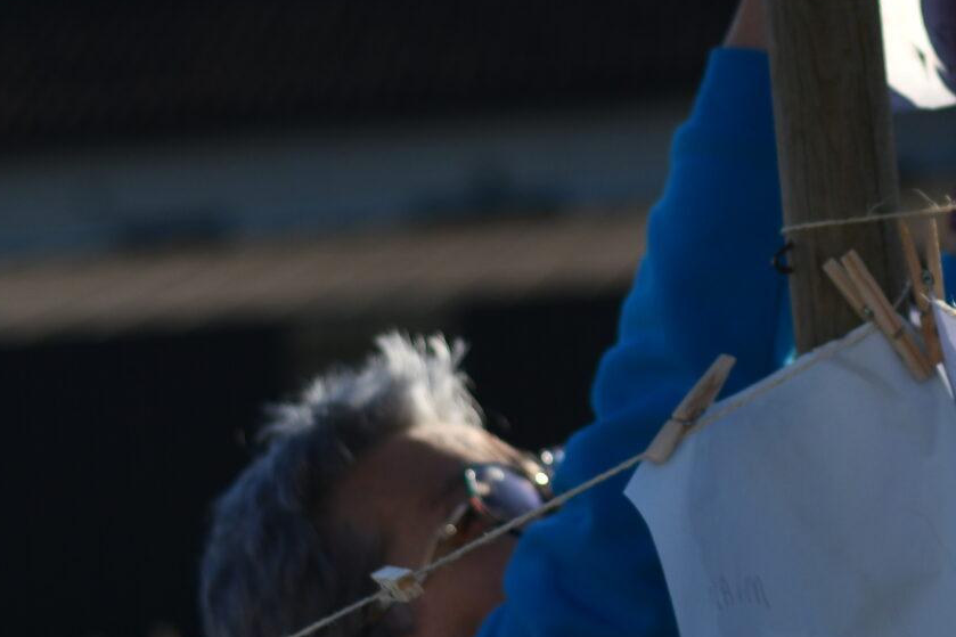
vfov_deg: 7.5
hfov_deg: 11.1
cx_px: 992
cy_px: -25
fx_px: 4858
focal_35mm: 183
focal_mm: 50
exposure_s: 1/8000
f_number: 2.2
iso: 125
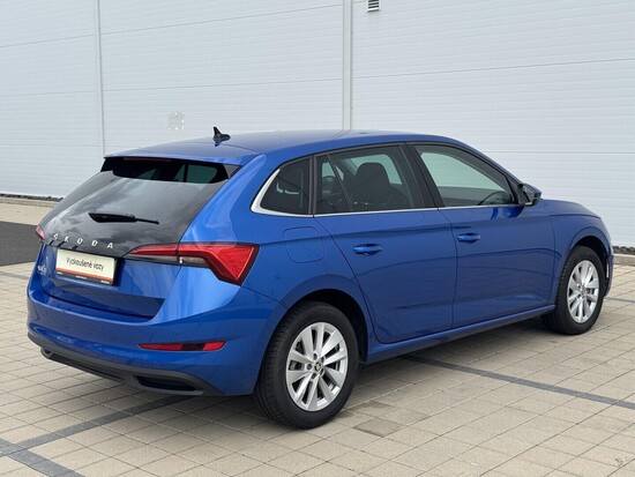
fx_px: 881
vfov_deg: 30.3
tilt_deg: -6.2
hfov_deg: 39.6
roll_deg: +0.8
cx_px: 318
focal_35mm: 48
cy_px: 238
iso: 64
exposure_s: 1/2611
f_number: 1.78
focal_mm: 6.76
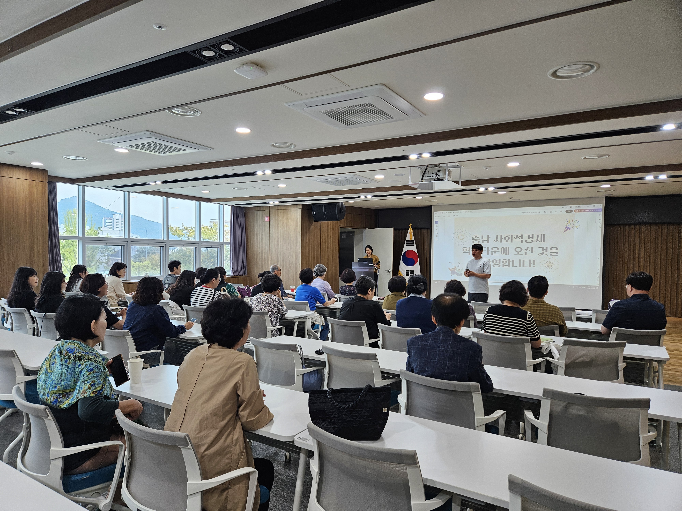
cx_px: 341
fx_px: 453
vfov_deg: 58.9
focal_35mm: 23
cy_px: 256
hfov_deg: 73.9
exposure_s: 1/120
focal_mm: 5.4
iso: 100
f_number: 1.8
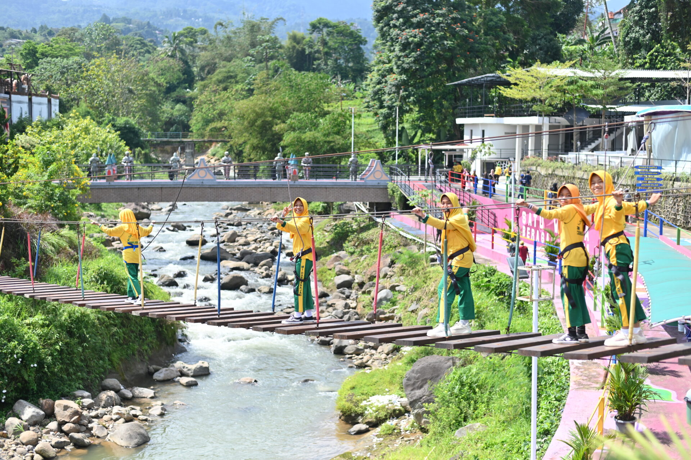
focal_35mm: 50
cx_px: 346
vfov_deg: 27.0
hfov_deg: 39.6
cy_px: 230
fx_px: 959
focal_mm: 50
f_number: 2.5
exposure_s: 1/2000
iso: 125
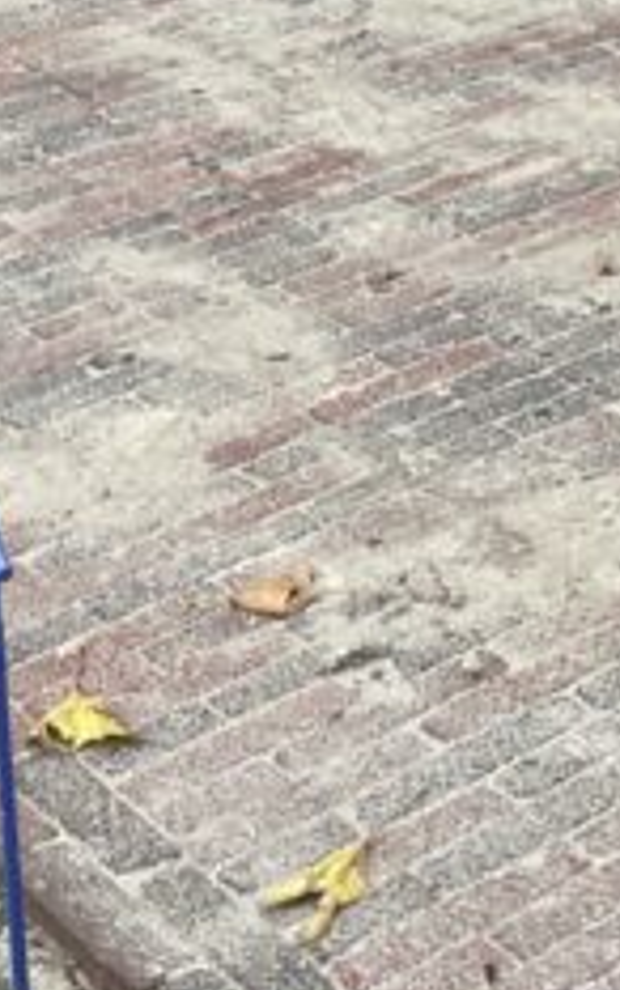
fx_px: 3265
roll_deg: +0.8
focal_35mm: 121
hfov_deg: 10.3
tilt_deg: -8.0
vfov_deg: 15.0
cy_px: -782
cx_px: 1062
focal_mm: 4.2
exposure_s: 1/121
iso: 50
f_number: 1.6
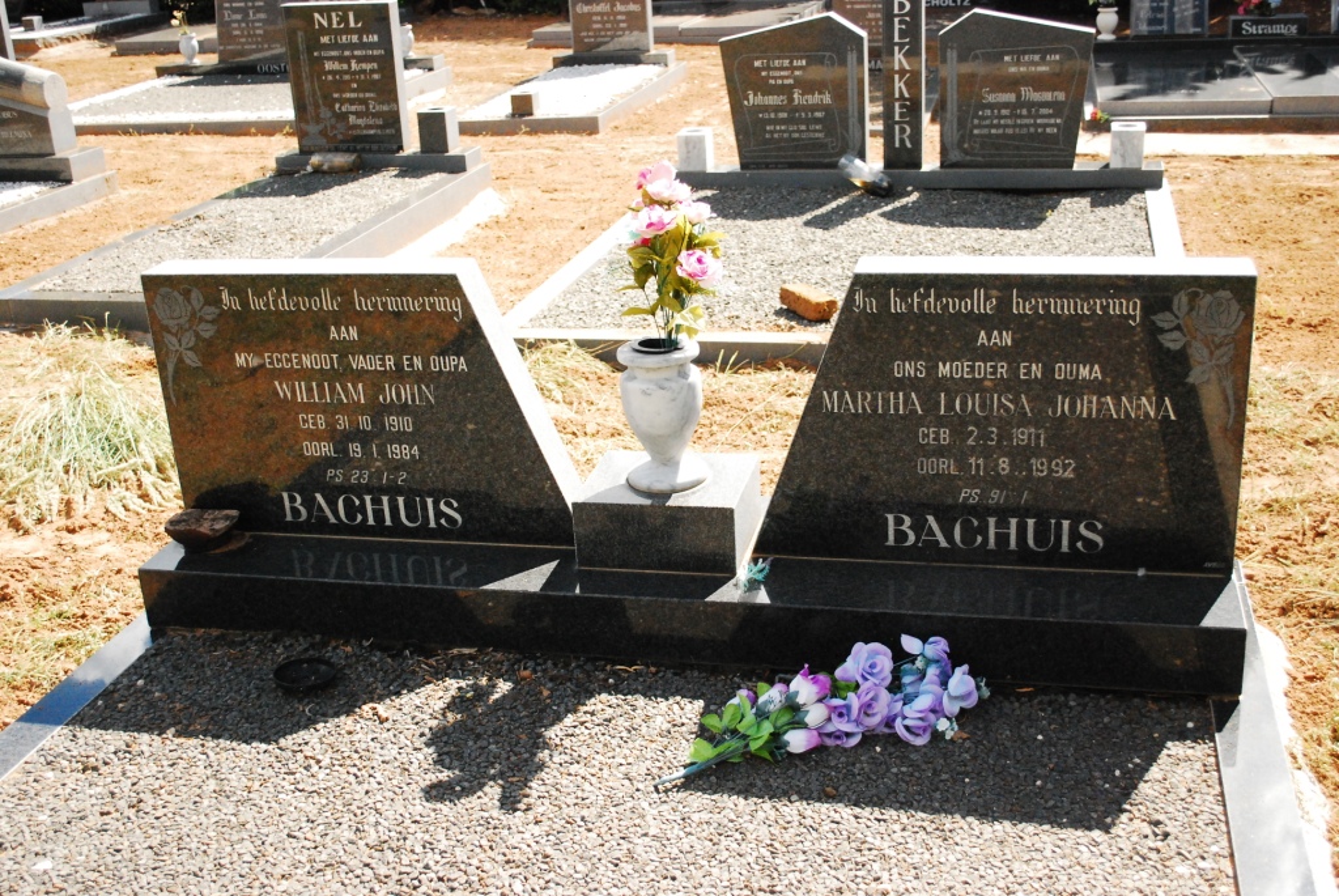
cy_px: 448
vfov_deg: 34.3
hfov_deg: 49.5
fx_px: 1452
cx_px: 670
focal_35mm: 39
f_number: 4.5
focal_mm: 26
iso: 1600
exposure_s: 1/4000
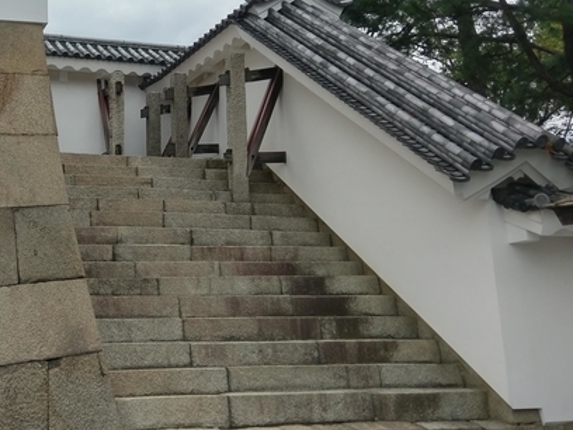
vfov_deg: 28.4
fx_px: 844
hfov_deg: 35.6
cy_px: 156
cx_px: 73
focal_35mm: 51
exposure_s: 1/960
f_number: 1.8
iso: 100
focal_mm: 4.58
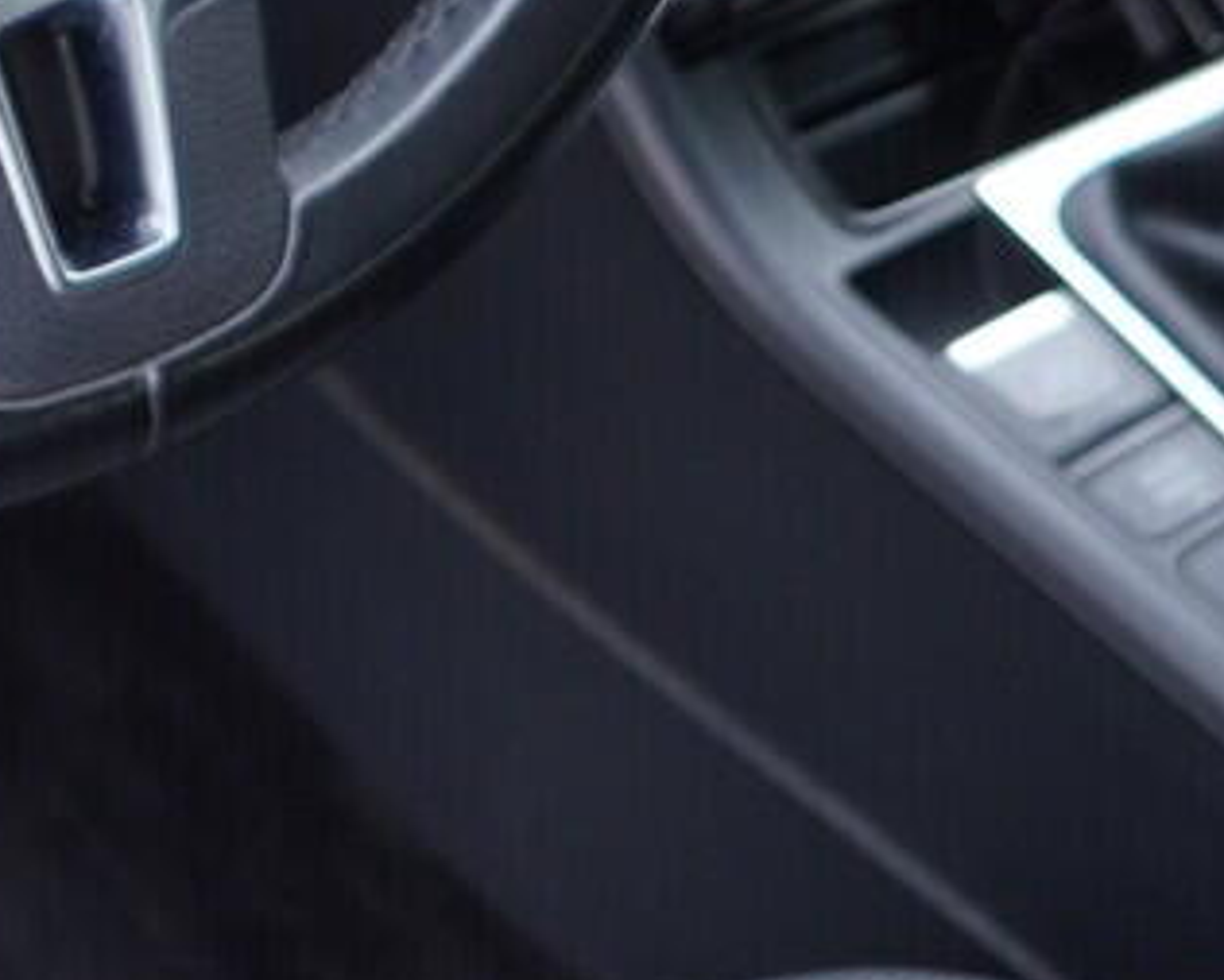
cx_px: -554
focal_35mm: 154
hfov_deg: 12.0
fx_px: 5580
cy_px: -515
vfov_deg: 9.7
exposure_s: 1/40
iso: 250
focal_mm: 24
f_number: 2.8
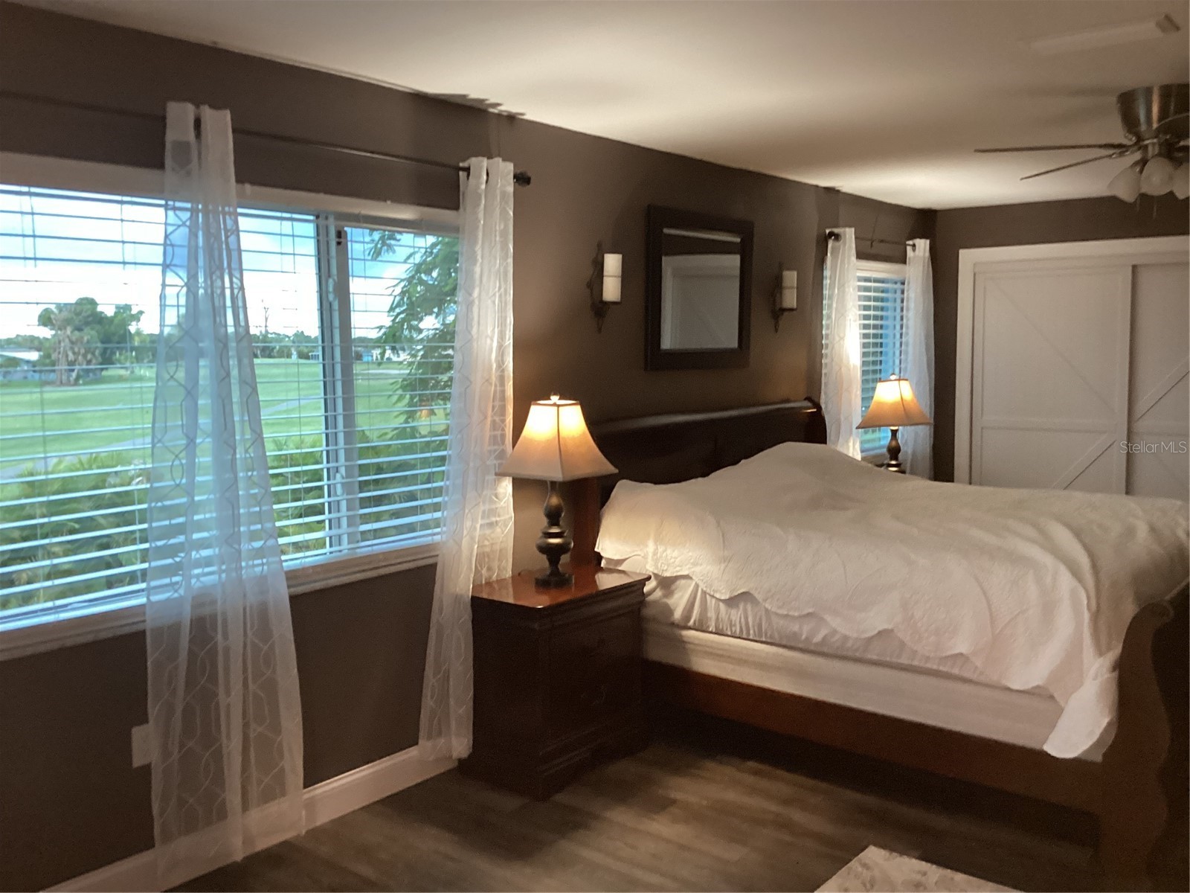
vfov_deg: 45.4
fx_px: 1066
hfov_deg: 58.4
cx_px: 595
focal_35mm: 31
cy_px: 446
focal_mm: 3.3
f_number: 2.4
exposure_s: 1/60
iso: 250
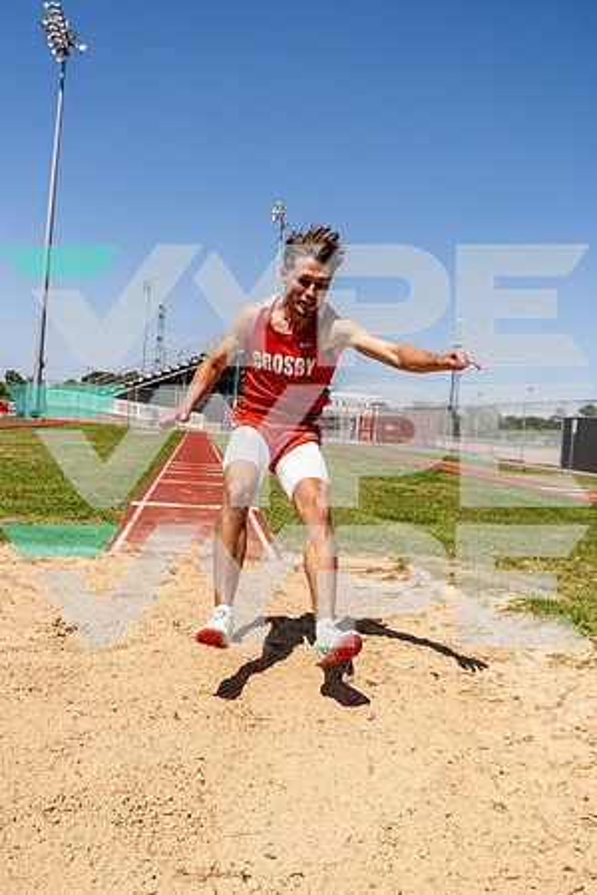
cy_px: 448
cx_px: 298
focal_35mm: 32
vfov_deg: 58.7
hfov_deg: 41.1
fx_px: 796
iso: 100
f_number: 4.5
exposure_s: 1/2000
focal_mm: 32
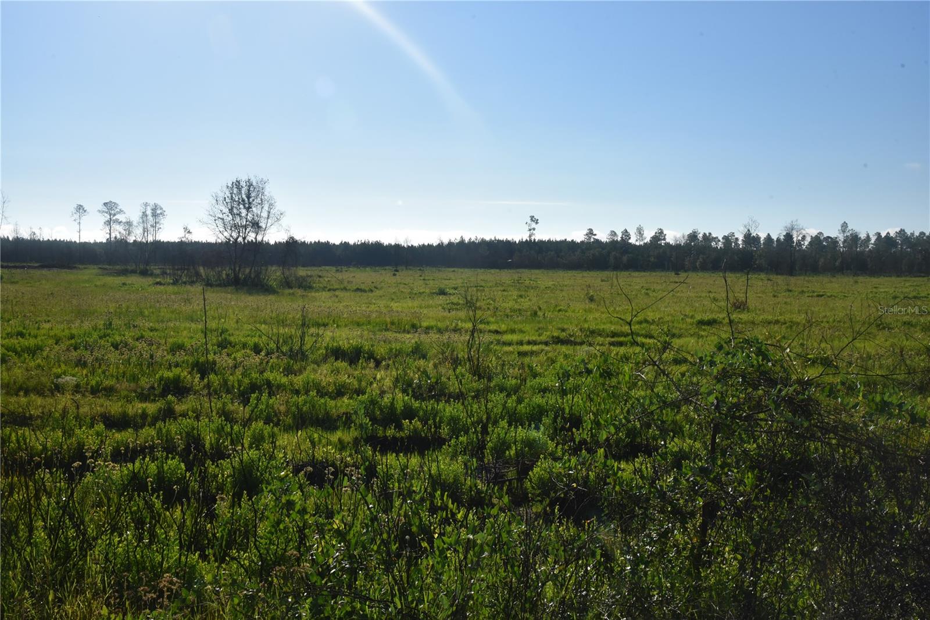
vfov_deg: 35.1
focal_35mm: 38
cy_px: 310
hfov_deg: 50.7
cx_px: 465
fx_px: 982
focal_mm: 38
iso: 1250
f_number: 16
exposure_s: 1/1600
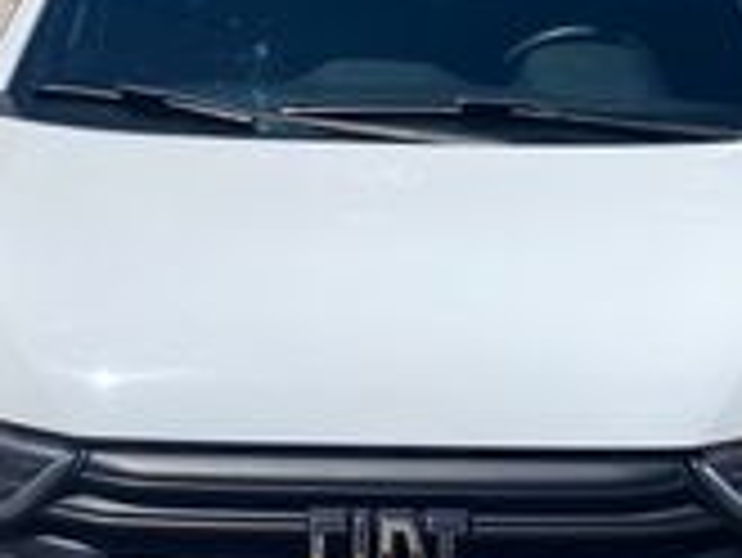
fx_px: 1587
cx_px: 481
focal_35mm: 74
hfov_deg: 26.2
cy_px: 342
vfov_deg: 19.9
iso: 32
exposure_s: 1/6061
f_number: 1.8
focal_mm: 4.25
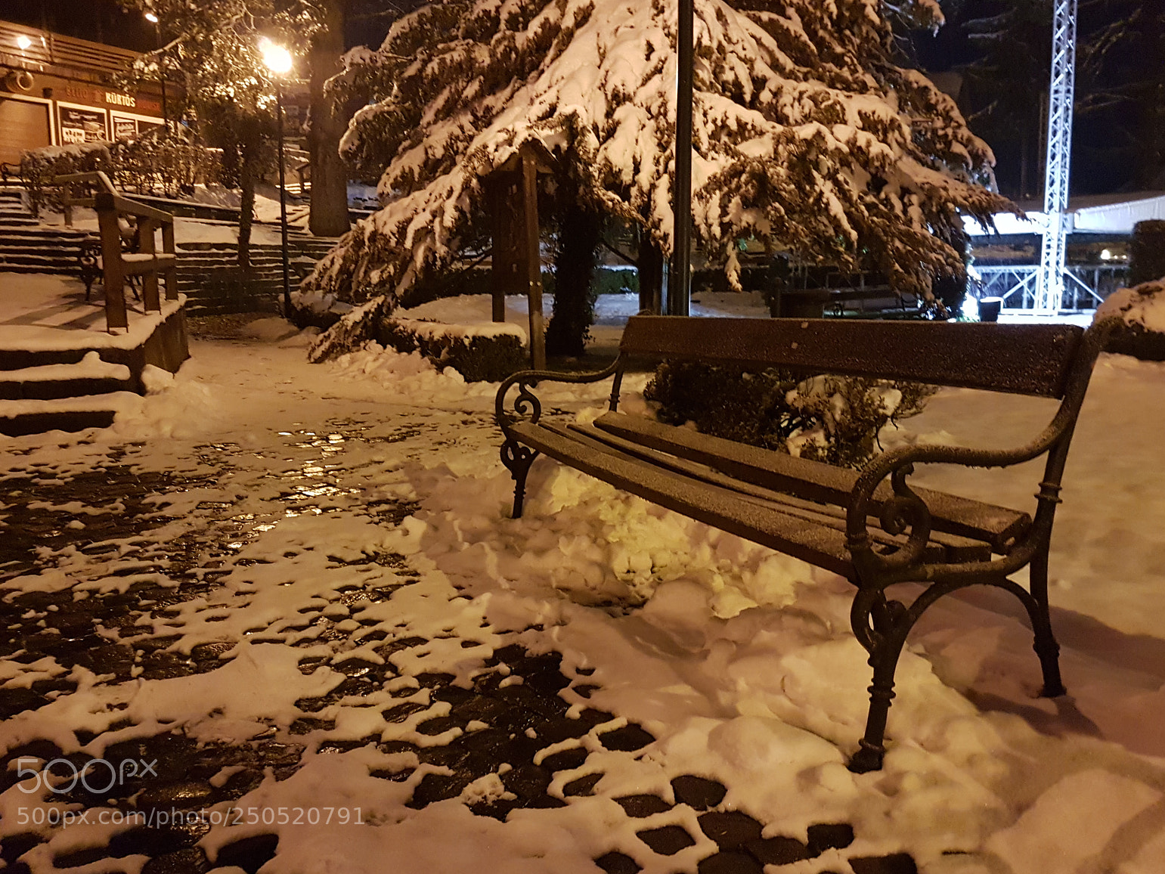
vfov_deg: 51.4
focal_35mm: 27
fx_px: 909
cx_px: 575
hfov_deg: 65.3
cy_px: 422
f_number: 1.7
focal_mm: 4.2
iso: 400
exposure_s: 1/10
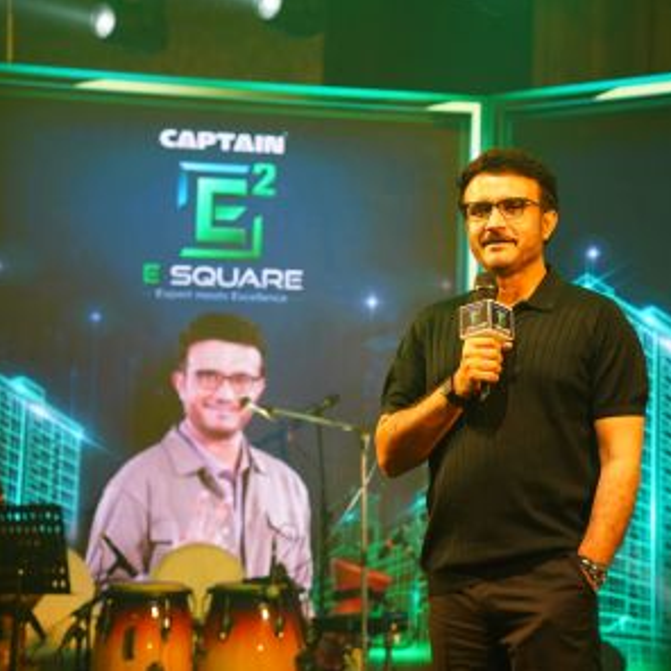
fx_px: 1974
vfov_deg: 19.3
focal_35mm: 90
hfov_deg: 19.2
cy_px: 334
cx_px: 469
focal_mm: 70
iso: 1000
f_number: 4
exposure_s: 1/200
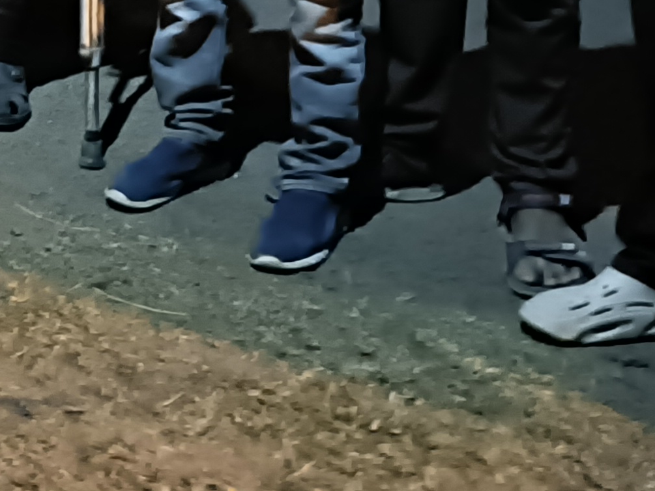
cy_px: -54
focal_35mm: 115
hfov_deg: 14.9
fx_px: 2176
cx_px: -517
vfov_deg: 12.6
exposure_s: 1/20
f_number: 1.7
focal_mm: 4.7
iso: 5468
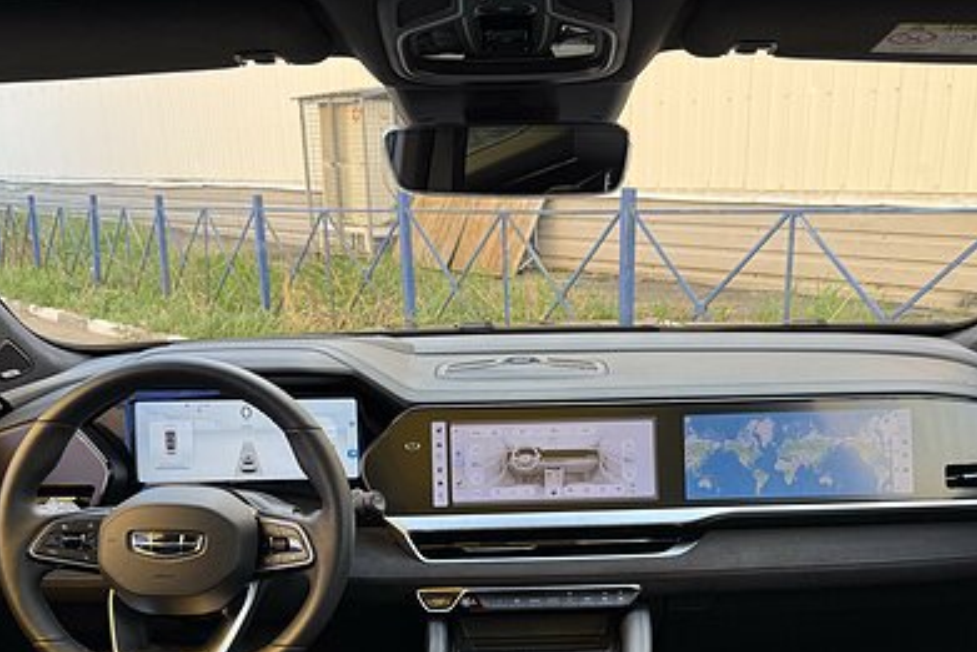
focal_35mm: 35
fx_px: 950
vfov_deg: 36.8
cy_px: 501
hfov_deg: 54.3
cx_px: 545
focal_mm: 6.76
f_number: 1.78
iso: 80
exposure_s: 1/230
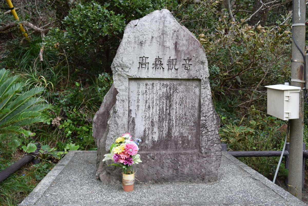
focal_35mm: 38
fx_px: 321
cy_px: 103
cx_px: 154
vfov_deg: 35.5
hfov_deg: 51.3
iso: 400
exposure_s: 1/60
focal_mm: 25
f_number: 5.6
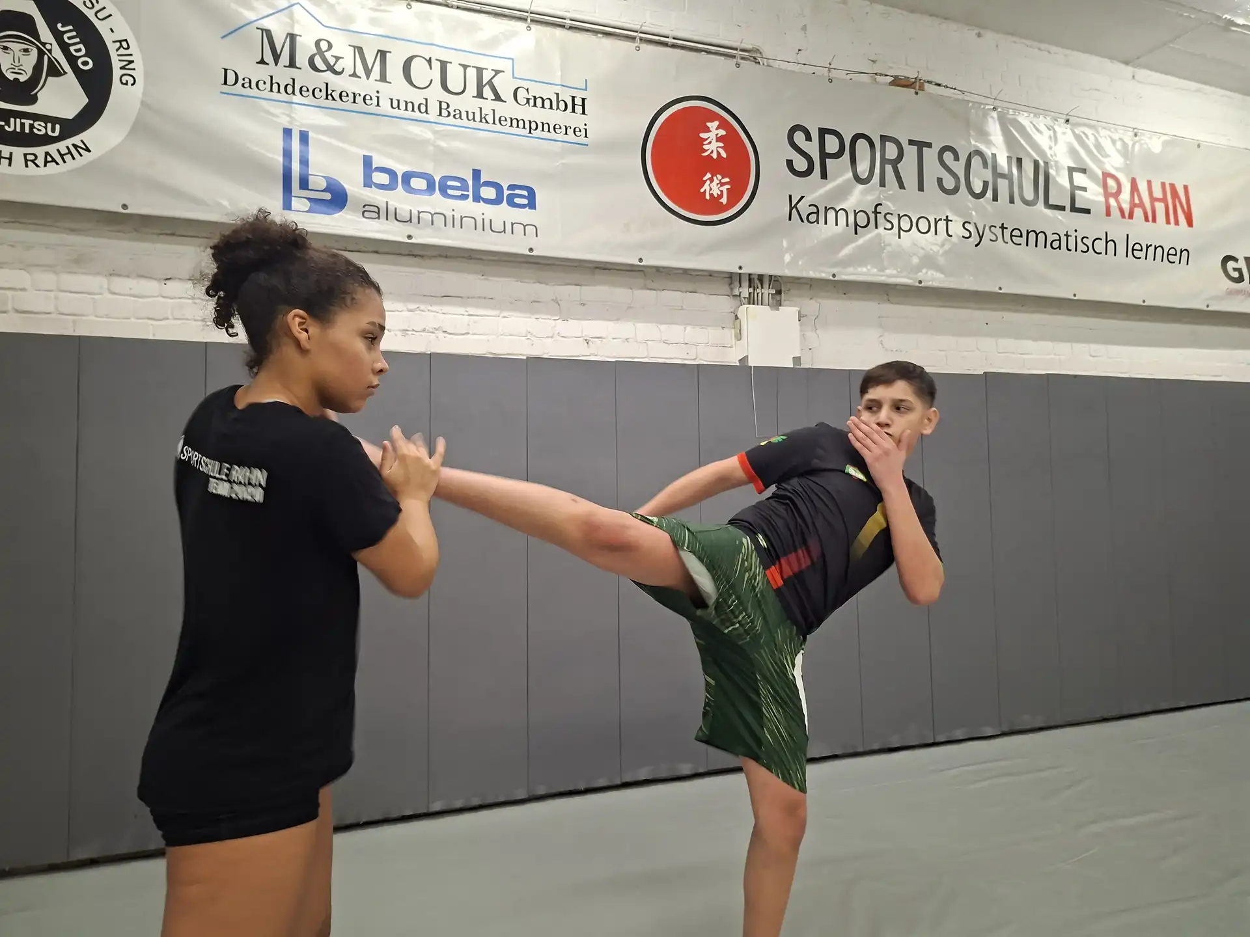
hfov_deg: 73.9
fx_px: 831
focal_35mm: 23
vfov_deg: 58.9
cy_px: 468
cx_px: 625
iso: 250
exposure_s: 1/50
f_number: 1.8
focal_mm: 5.54
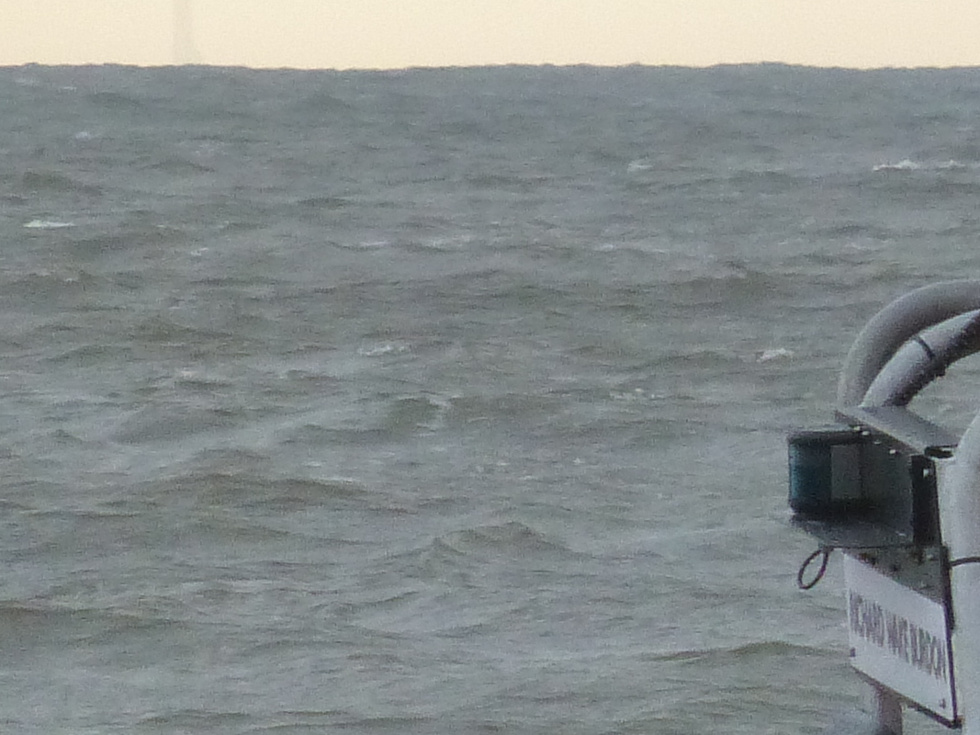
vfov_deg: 1.2
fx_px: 35752
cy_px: 593
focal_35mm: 1263
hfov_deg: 1.6
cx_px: 1798
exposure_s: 1/400
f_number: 5.9
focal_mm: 55.7
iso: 640
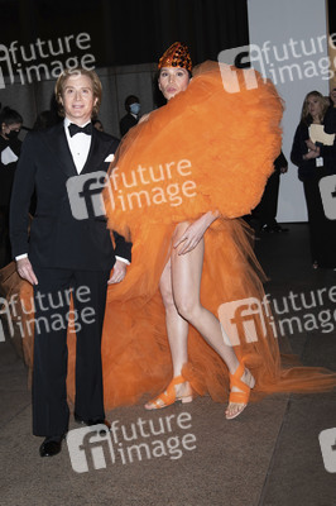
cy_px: 253
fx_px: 617
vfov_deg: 44.5
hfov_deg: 30.5
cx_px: 168
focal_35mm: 44
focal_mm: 44
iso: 400
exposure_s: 1/200
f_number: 5.6
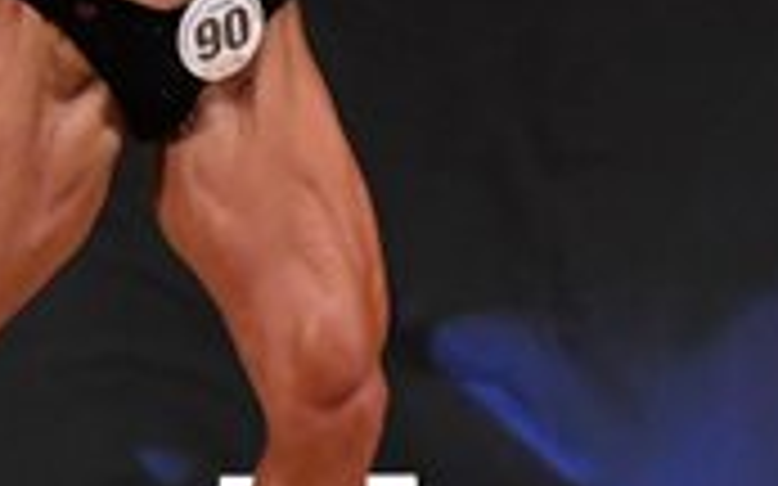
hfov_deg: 2.1
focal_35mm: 989
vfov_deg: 1.3
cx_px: 1077
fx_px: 20963
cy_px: -108
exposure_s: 1/400
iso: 4000
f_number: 5.6
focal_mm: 145
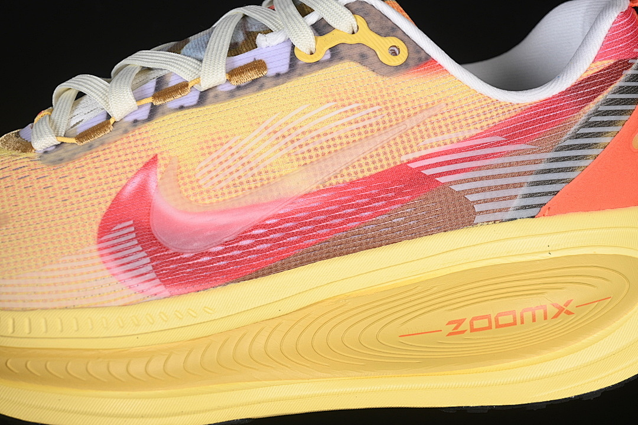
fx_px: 1329
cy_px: 212
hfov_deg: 27.0
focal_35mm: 75
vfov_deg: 18.2
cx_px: 319
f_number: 7.1
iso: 160
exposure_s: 1/80
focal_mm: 50
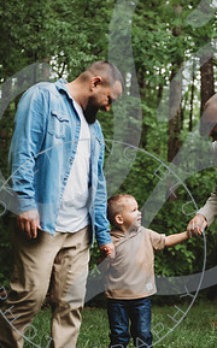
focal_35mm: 89
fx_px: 844
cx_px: 148
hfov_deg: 14.6
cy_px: 159
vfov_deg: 23.3
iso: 100
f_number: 2.8
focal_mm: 56
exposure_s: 1/250
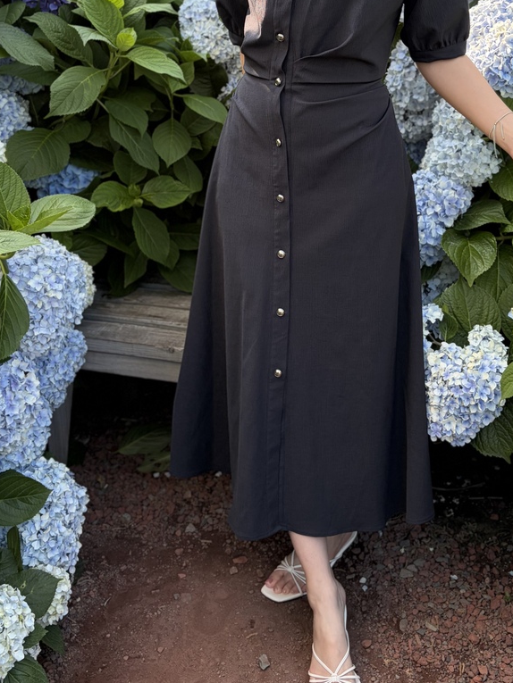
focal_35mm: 34
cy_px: 240
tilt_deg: -15.5
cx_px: 316
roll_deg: -0.5
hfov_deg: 41.5
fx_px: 672
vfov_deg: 53.1
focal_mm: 5.96
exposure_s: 1/414
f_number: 1.6
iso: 64
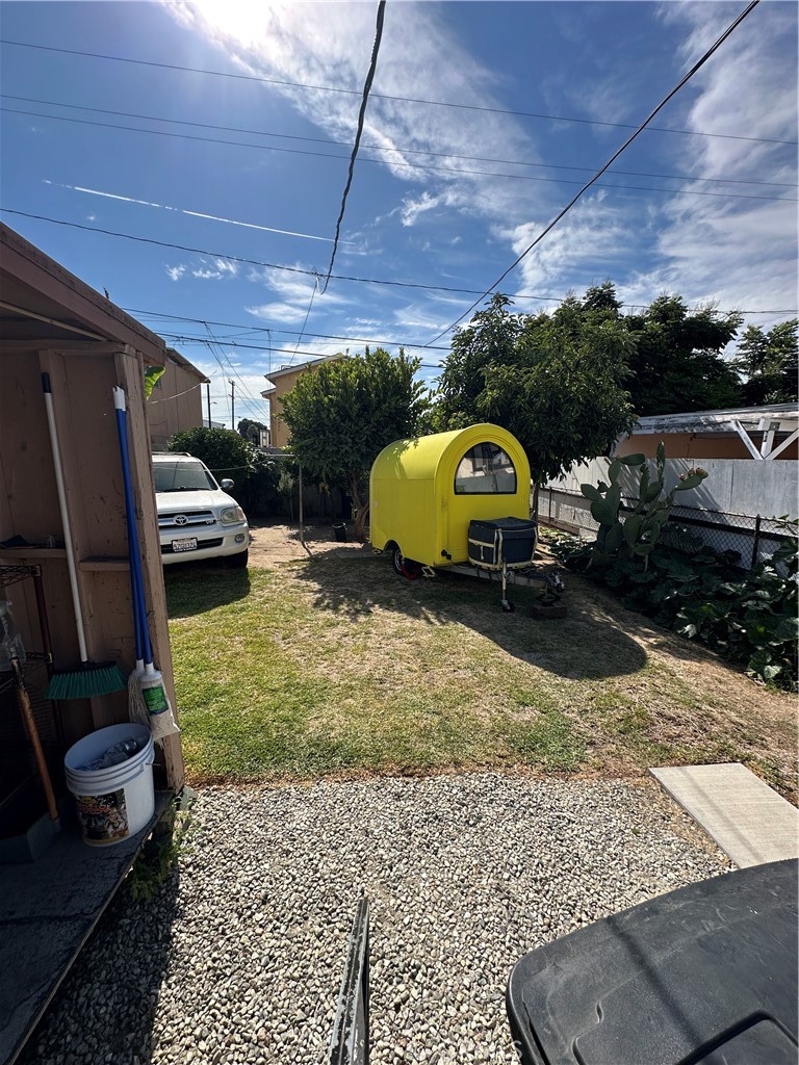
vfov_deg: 102.1
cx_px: 400
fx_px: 431
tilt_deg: -8.6
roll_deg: -2.2
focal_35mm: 14
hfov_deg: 85.7
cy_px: 532
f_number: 2.2
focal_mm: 2.22
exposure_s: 1/1689
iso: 50
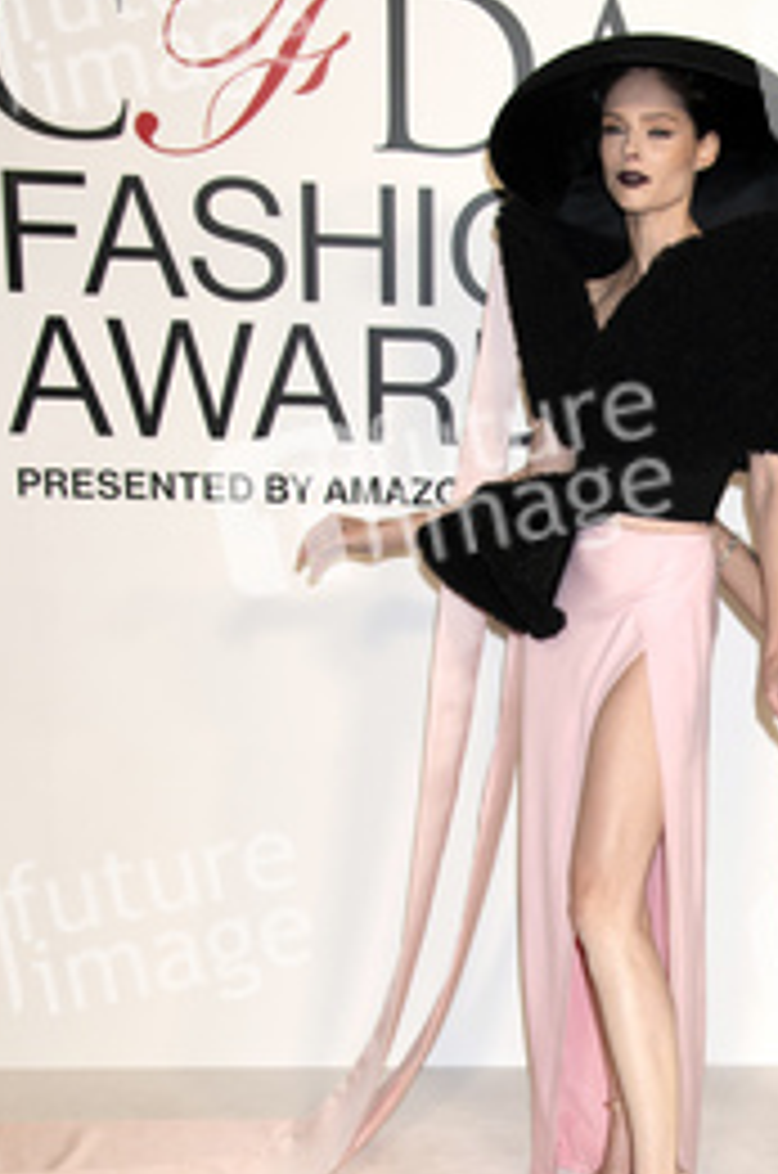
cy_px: 715
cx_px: 571
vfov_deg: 42.6
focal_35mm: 46
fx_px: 1497
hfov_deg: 28.8
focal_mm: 30
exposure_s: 1/200
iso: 400
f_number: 5.6
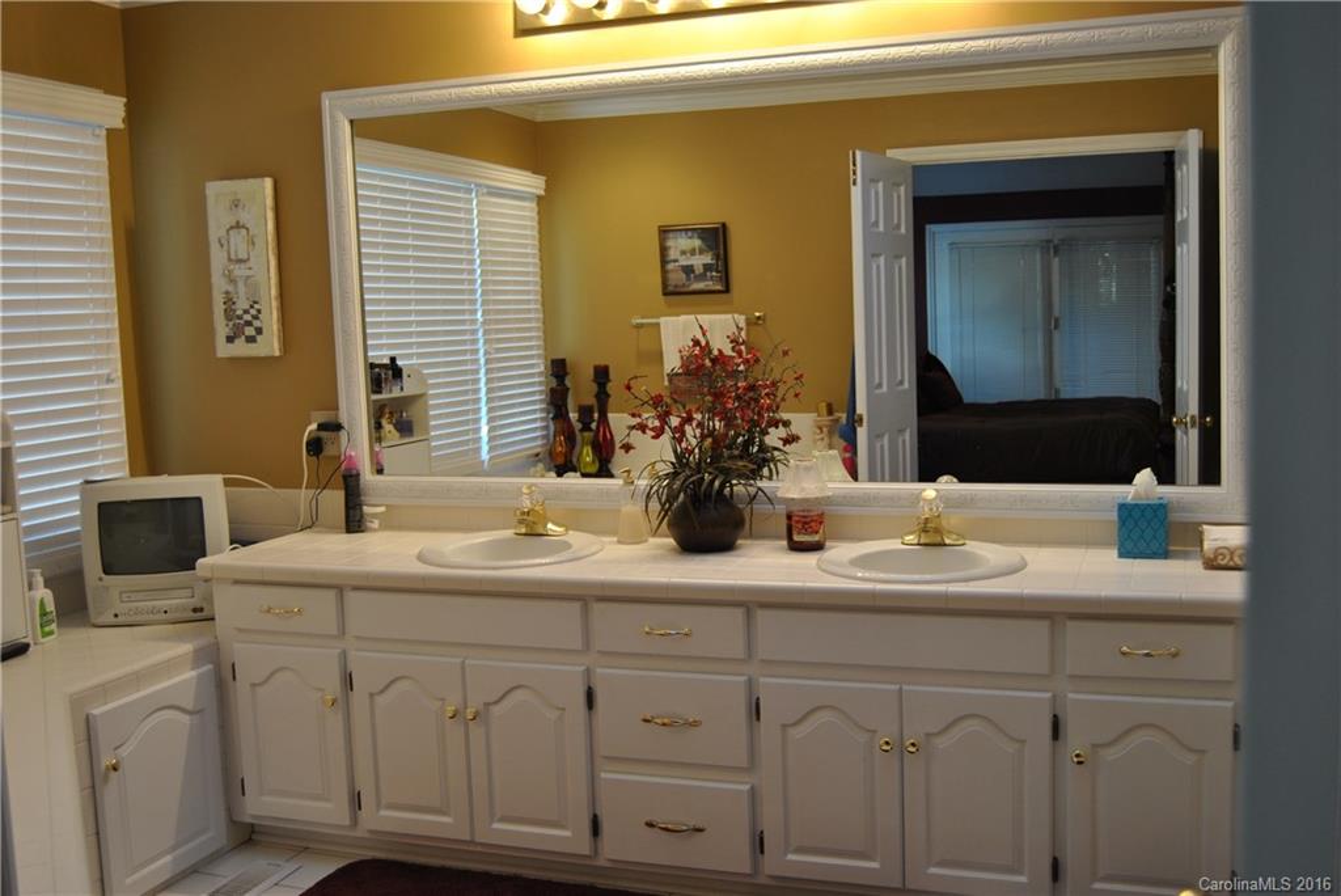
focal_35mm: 36
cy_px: 448
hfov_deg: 53.1
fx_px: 1342
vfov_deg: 36.9
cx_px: 670
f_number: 3.8
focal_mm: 24
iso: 200
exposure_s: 1/30
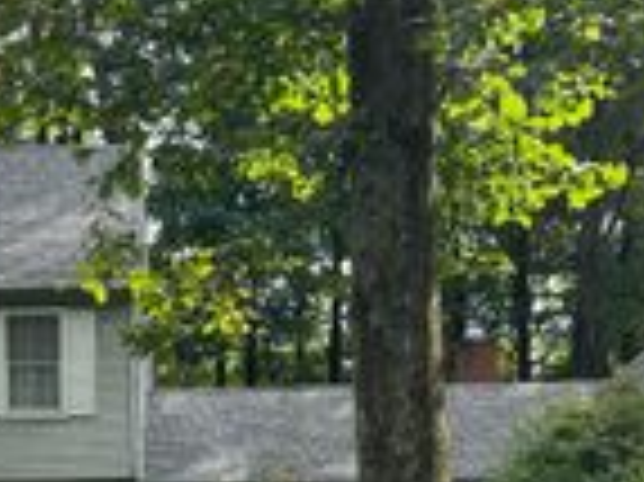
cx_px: 194
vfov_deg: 17.0
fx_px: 1561
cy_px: 520
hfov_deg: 23.2
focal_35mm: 84
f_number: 1.78
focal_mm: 6.86
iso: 80
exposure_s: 1/927
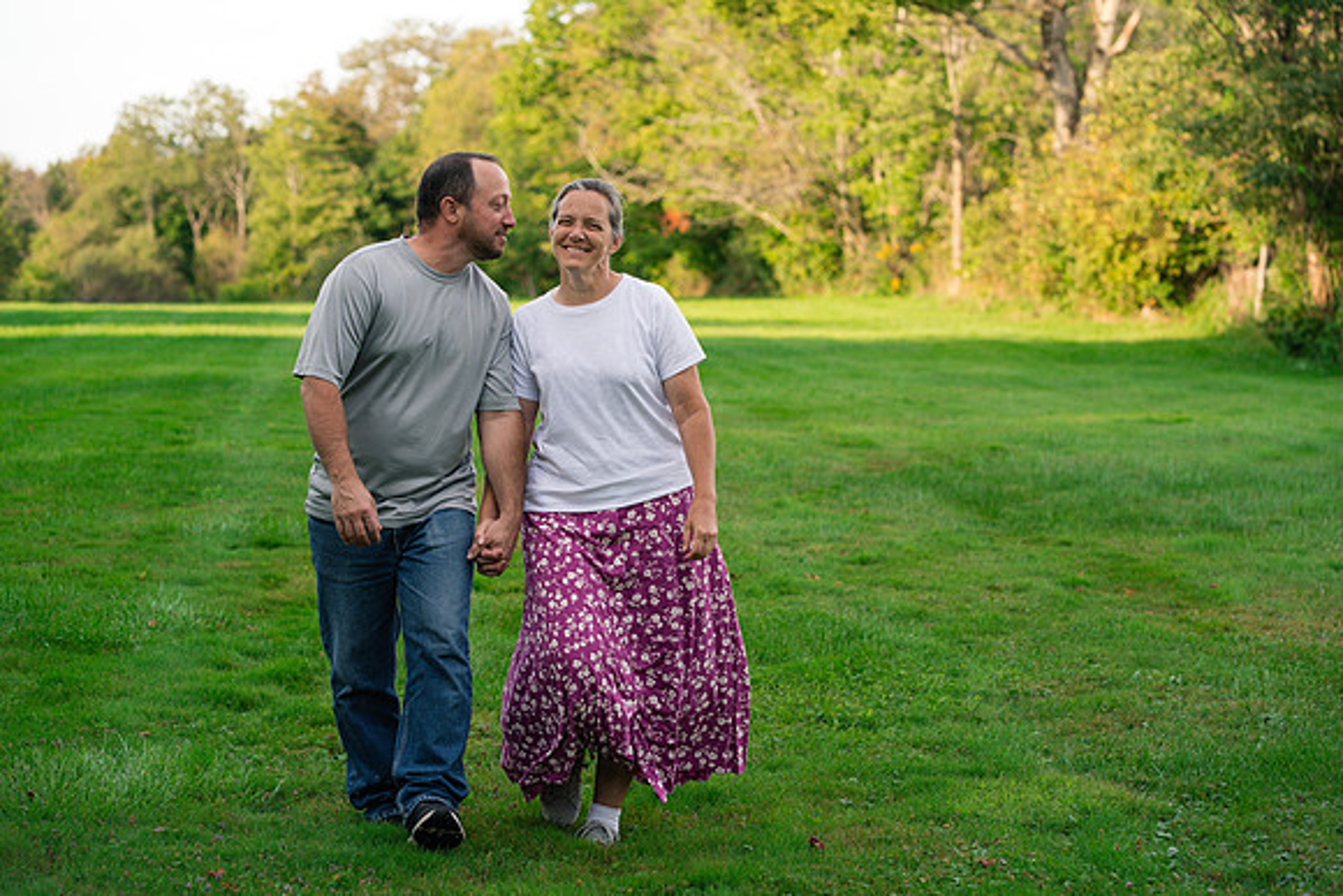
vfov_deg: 15.7
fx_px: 3258
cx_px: 672
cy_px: 448
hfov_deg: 23.3
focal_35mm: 87
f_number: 4
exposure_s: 1/400
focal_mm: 85
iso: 400
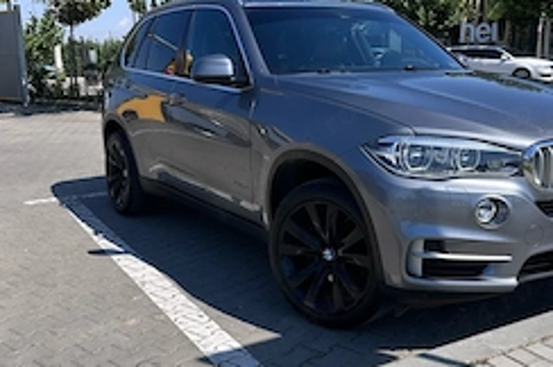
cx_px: 329
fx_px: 629
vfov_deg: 32.5
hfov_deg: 47.2
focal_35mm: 41
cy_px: 186
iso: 80
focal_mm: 6.86
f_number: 1.78
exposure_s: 1/4545
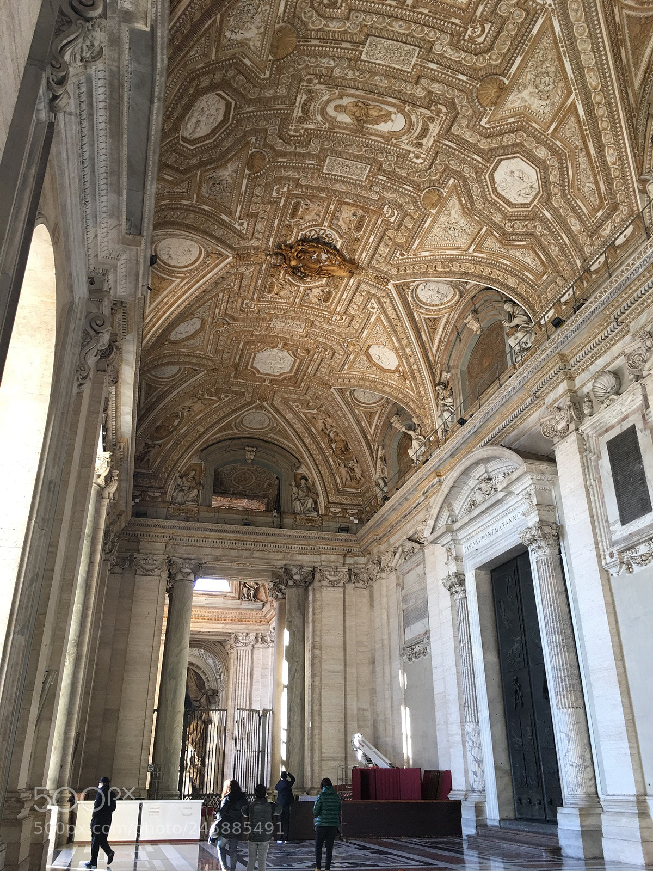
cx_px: 326
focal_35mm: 29
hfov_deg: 48.2
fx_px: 729
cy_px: 436
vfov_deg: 61.7
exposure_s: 1/33
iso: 25
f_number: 2.2
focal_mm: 4.15
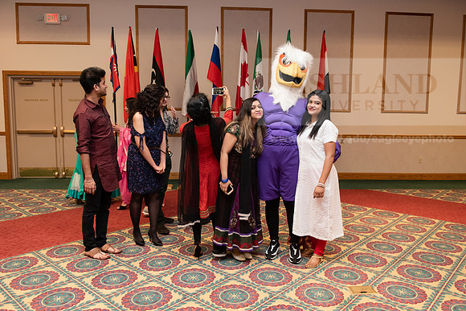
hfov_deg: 65.5
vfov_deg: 46.4
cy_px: 156
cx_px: 233
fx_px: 363
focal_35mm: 28
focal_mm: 28
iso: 2500
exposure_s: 1/200
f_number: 6.3
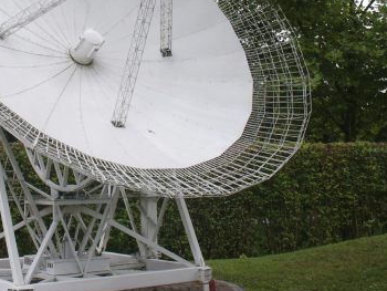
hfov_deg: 31.8
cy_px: 69
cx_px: 115
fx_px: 671
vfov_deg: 24.2
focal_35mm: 60
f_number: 6.7
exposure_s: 1/90
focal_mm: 7.18
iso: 64
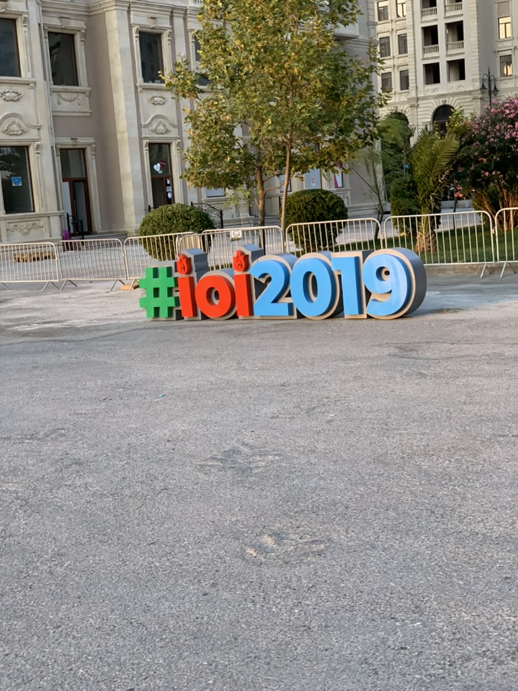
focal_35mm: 52
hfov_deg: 28.0
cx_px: 259
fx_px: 1038
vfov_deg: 36.8
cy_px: 346
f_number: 2.4
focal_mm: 6
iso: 40
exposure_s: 1/122
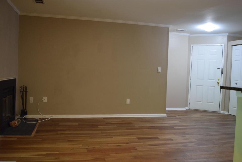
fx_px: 225
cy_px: 84
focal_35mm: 34
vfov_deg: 39.4
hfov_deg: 56.4
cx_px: 117
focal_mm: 21
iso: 900
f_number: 3.8
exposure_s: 1/60
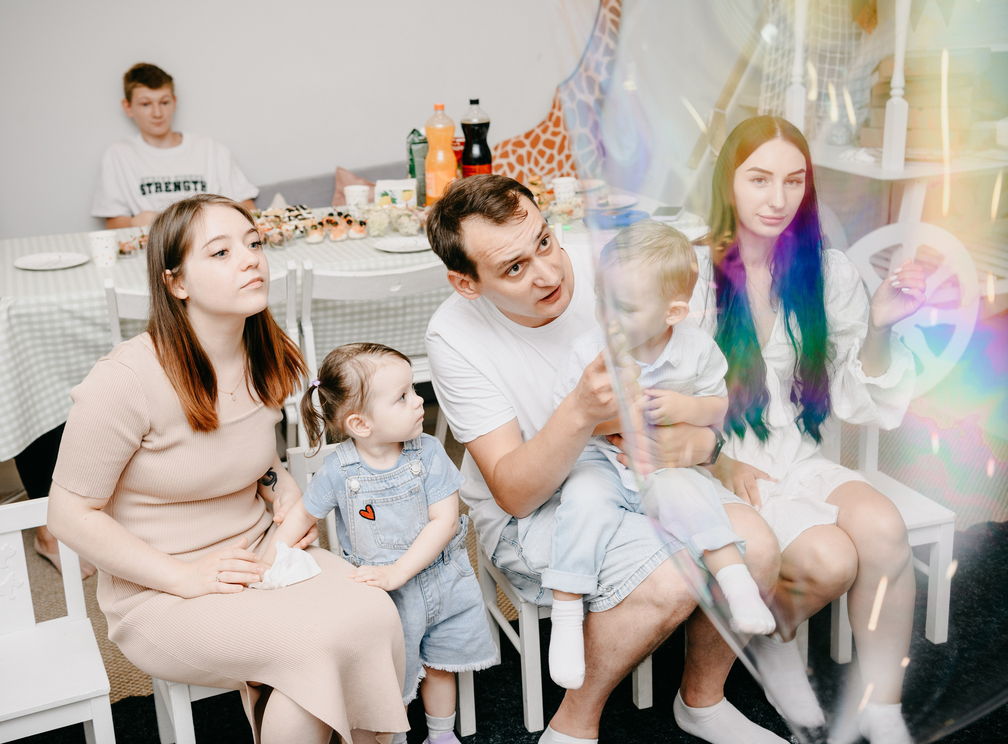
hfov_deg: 42.2
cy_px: 372
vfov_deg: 31.9
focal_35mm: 45
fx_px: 1303
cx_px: 450
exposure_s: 1/160
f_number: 3.5
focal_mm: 42
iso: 160
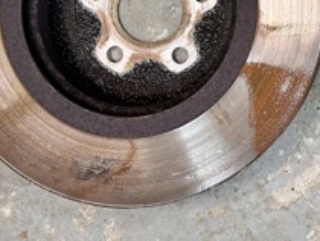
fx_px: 676
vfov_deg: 19.8
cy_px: 18
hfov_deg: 24.8
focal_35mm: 73
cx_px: 354
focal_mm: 6.76
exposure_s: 1/50
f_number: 1.78
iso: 125
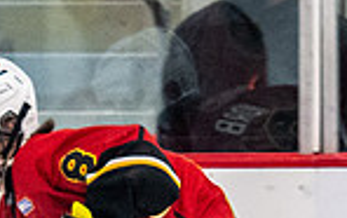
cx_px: 134
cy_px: 260
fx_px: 11489
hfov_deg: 1.7
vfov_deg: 1.1
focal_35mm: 1213
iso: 2000
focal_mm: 112
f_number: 2.8
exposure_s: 1/640
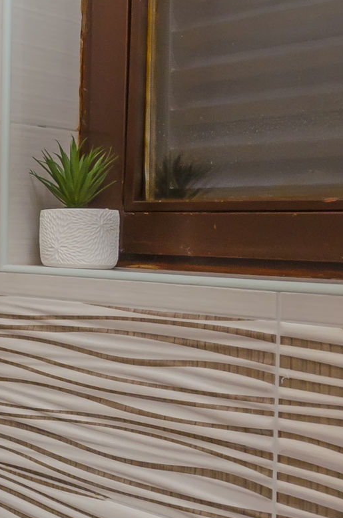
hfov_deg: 20.1
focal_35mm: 54
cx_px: -221
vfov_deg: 36.9
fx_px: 775
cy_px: 232
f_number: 7.1
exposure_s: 1/100
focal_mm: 10
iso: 320
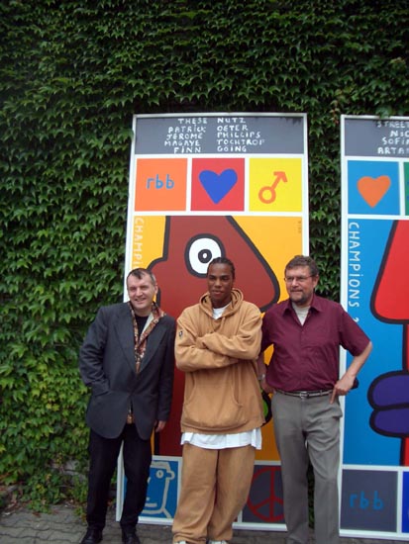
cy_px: 272
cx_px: 204
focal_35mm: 35
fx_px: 551
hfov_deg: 40.7
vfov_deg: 52.6
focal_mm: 5.8
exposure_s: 1/640
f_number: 2.6
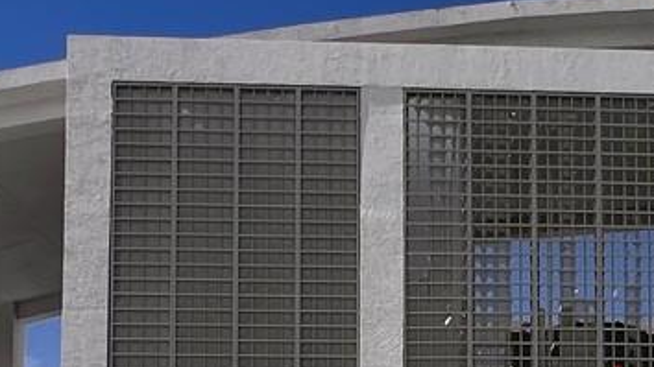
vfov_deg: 16.7
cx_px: 578
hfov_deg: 31.4
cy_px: 585
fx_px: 1110
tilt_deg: +2.3
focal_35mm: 64
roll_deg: +0.3
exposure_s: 1/4065
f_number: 1.8
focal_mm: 1.57
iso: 40
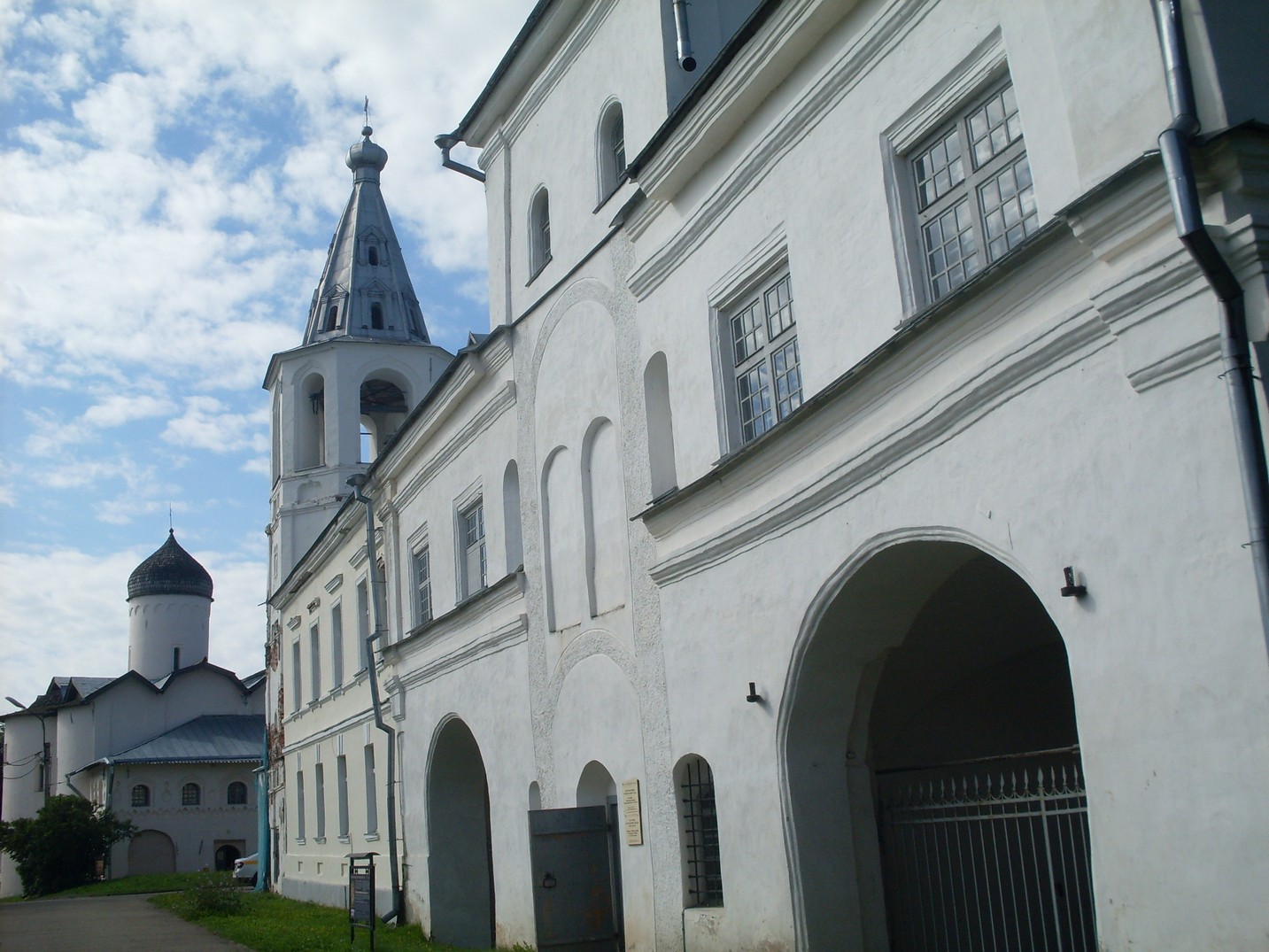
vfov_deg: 37.7
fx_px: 1393
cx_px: 634
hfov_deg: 49.0
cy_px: 476
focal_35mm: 38
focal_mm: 6.3
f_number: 8.4
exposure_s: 1/350
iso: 80
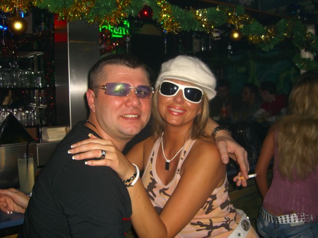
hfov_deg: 49.0
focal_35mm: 38
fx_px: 349
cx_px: 159
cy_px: 119
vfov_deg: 37.7
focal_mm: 7.9
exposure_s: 1/60
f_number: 2.8
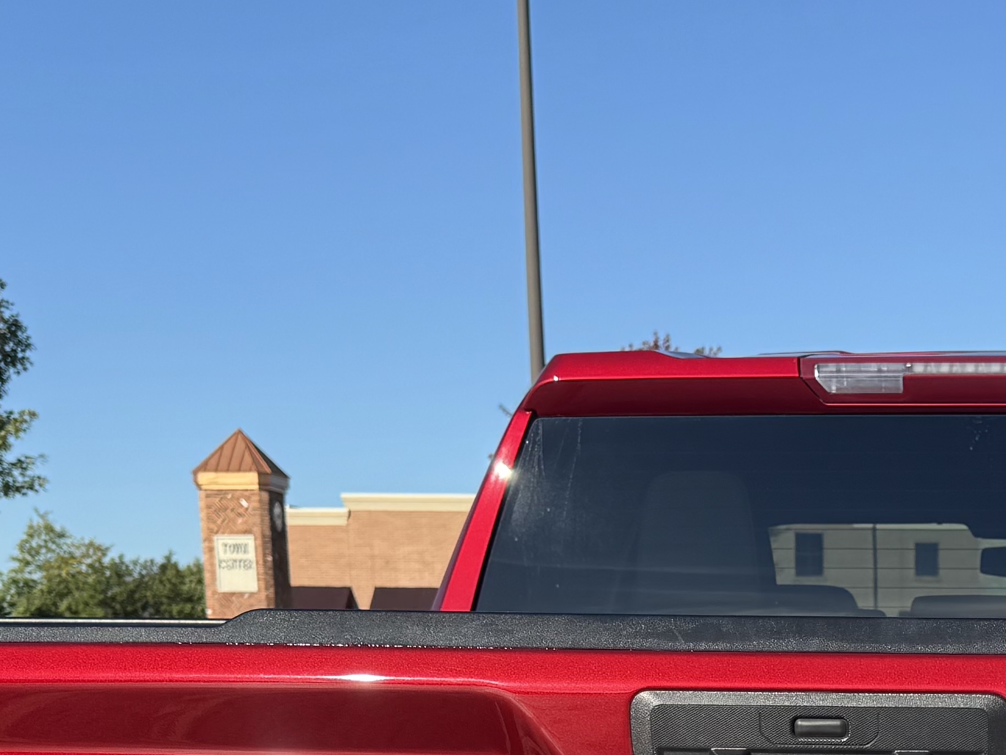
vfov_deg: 17.7
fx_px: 2180
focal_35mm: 75
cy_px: 1107
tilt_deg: -10.3
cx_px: 990
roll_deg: +0.4
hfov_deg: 24.8
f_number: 1.78
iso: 80
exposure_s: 1/2445
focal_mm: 6.76
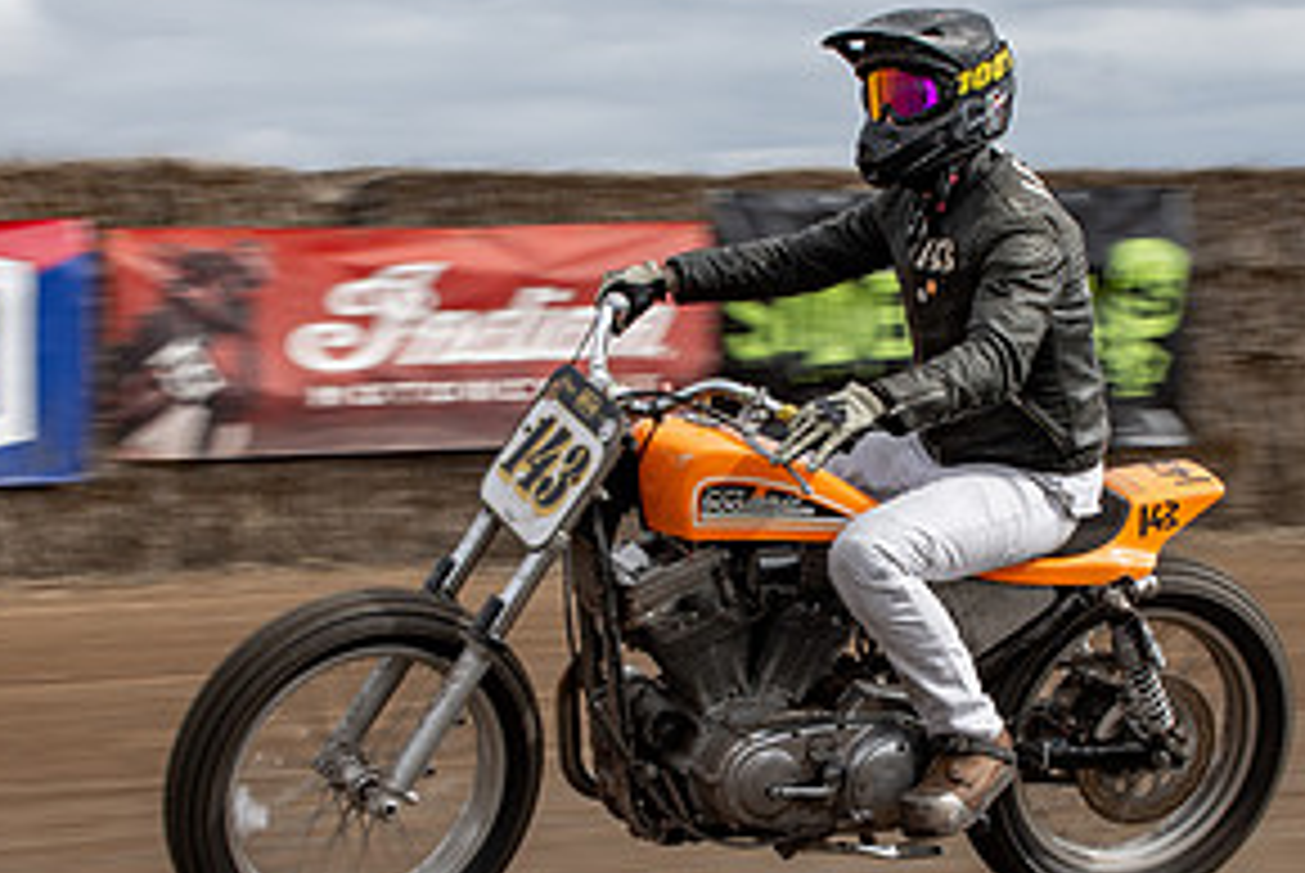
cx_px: 774
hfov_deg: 14.9
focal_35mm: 137
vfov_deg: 10.0
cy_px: 448
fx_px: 4971
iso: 100
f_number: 13
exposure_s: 1/125
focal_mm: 44
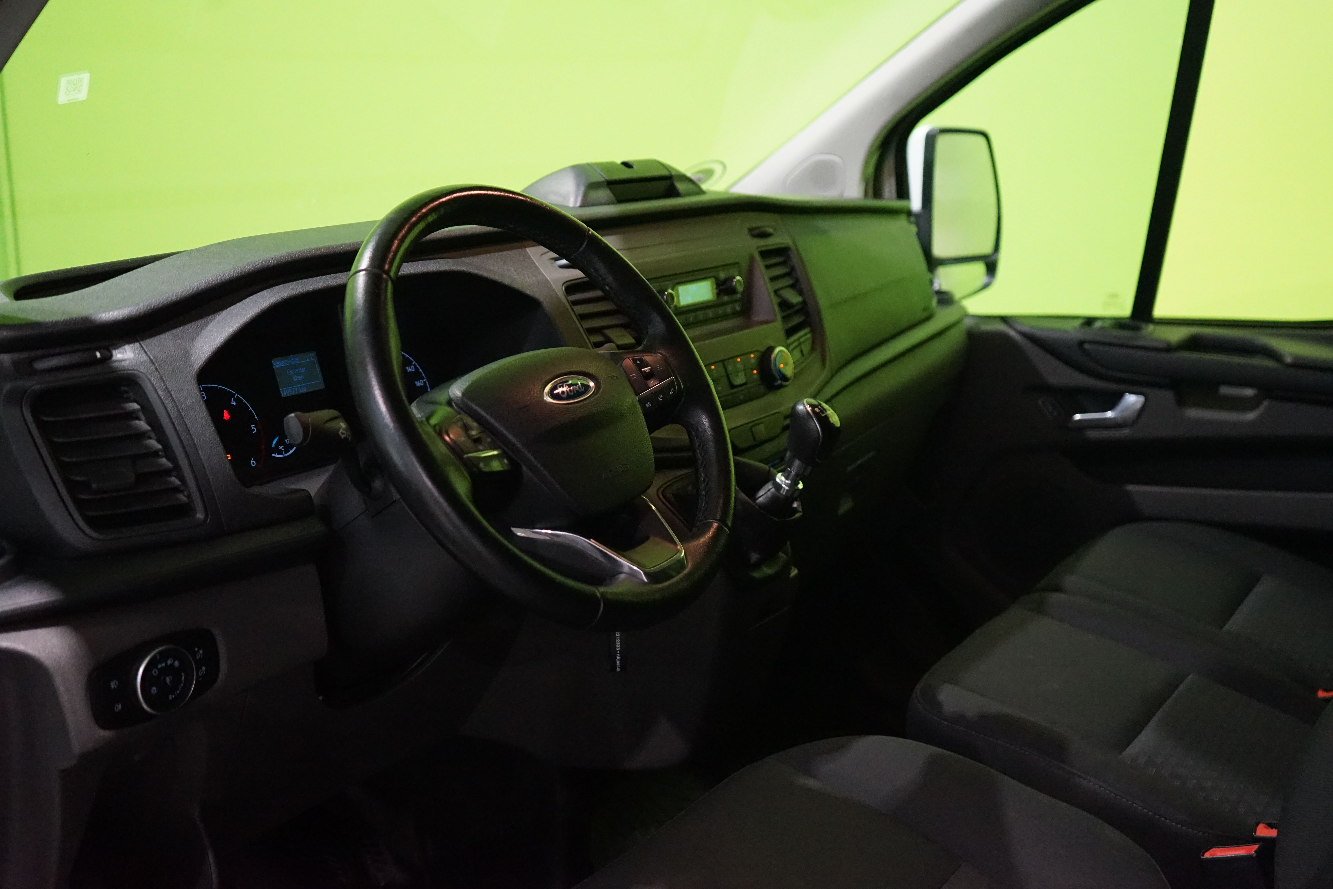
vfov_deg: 36.9
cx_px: 666
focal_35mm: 36
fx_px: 1333
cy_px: 444
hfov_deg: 53.1
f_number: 4
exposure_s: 1/160
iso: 6400
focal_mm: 36
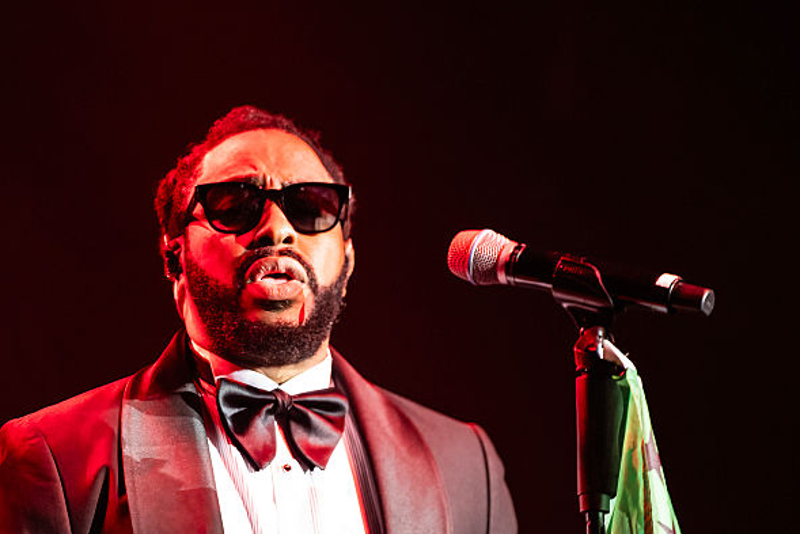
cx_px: 118
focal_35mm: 261
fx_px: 5801
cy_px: 444
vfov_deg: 5.3
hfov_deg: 7.9
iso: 4000
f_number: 2.8
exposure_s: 1/250
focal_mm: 150
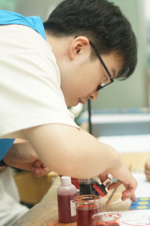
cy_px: 85
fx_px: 600
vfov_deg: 21.2
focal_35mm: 96
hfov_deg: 13.9
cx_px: 166
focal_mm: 50
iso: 1000
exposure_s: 1/60
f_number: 1.8
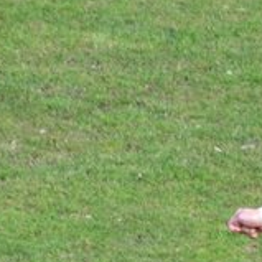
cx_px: 592
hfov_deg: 0.8
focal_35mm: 2157
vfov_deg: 0.8
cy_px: 357
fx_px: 18471
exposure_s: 1/640
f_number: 5.6
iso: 320
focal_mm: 270
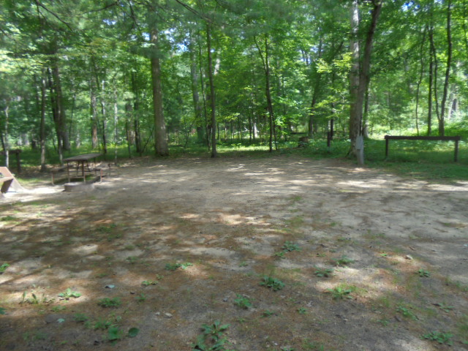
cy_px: 176
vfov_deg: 53.1
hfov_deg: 67.3
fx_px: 352
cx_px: 234
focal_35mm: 26
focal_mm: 4.6
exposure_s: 1/80
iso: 100
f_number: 3.5
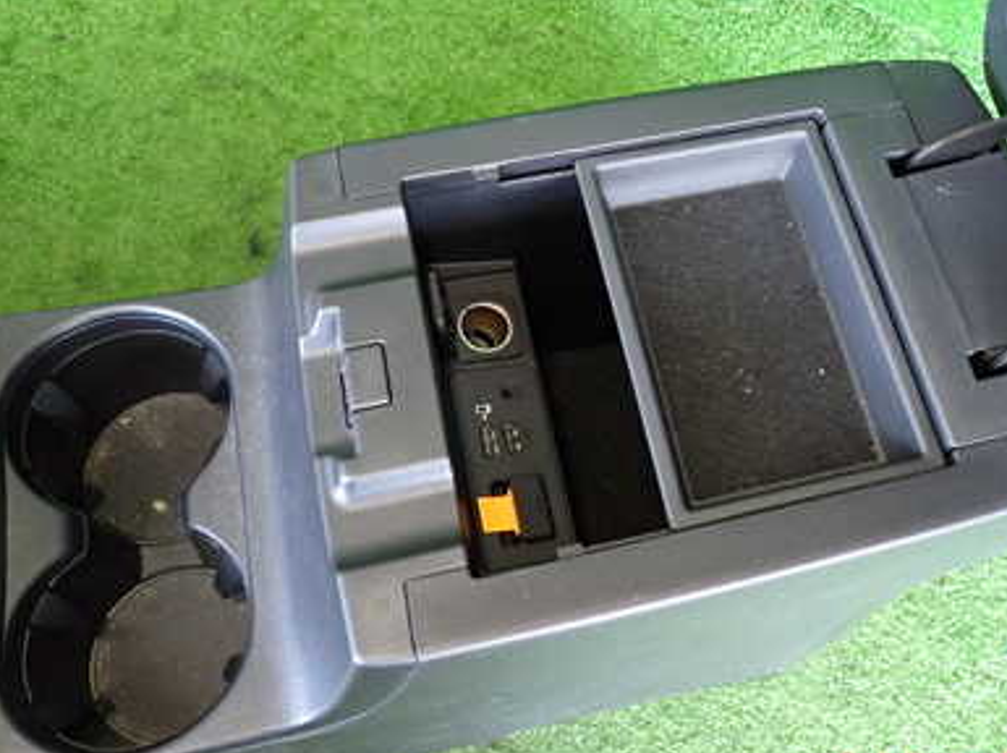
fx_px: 1133
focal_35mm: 39
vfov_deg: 36.2
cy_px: 225
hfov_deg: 47.3
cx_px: 649
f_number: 2
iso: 400
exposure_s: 1/30
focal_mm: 4.5
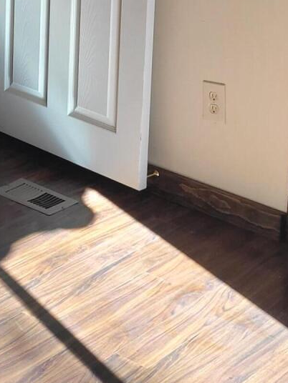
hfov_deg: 15.2
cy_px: -86
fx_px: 1076
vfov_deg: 19.0
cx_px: 83
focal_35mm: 97
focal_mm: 5.4
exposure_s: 1/120
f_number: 1.8
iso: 50
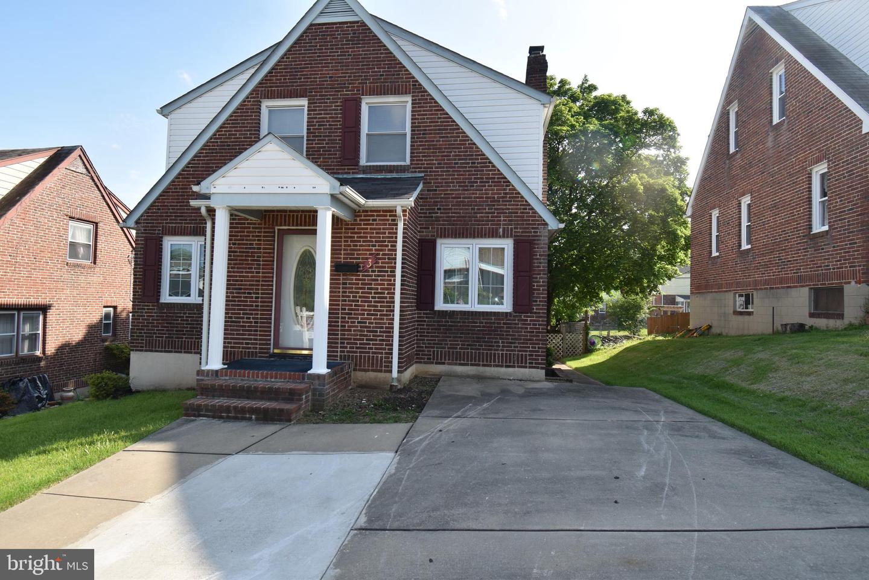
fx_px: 434
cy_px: 290
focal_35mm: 18
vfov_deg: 67.4
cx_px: 434
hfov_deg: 90.0
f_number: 8
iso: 200
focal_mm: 12
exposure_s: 1/250
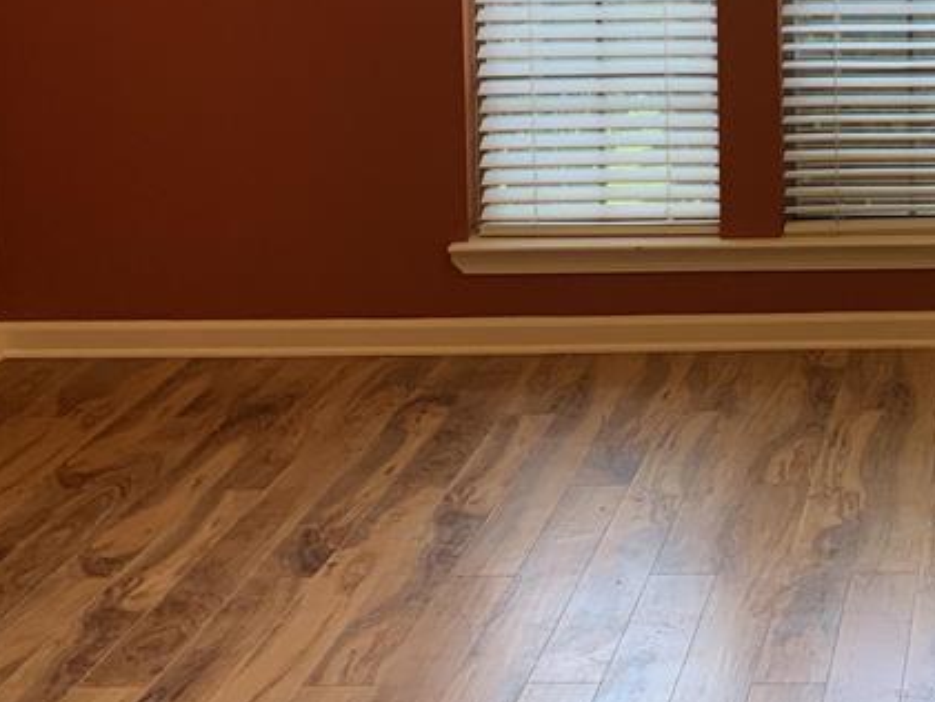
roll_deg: +0.1
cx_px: 1055
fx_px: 2134
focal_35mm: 79
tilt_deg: -5.8
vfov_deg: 17.9
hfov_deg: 23.1
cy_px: -100
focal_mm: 4.25
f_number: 1.8
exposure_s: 1/120
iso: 80
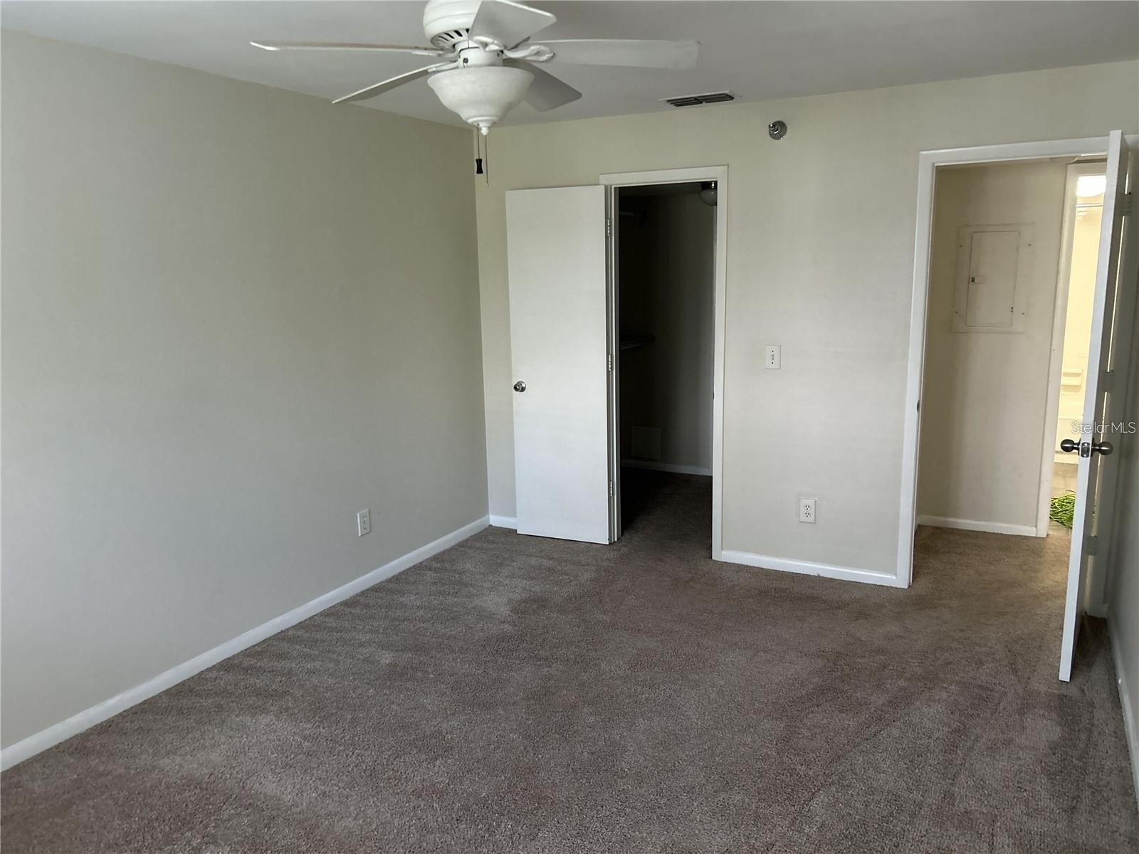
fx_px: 856
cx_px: 570
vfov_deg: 53.1
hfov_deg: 67.3
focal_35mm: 26
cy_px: 427
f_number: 1.5
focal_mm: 5.7
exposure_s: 1/60
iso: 400
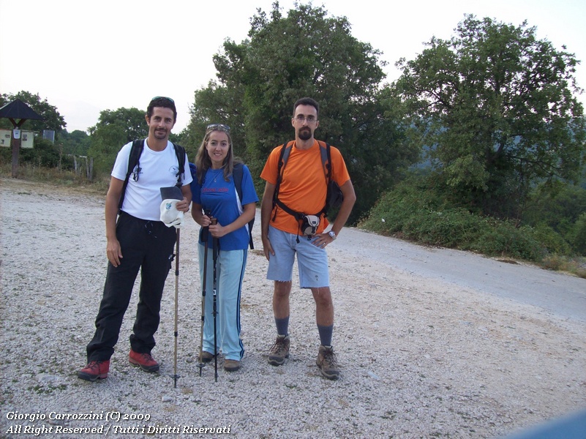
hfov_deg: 51.4
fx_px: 609
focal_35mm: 36
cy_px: 220
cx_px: 293
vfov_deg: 39.6
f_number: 2.7
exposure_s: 1/141
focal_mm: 6
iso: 80
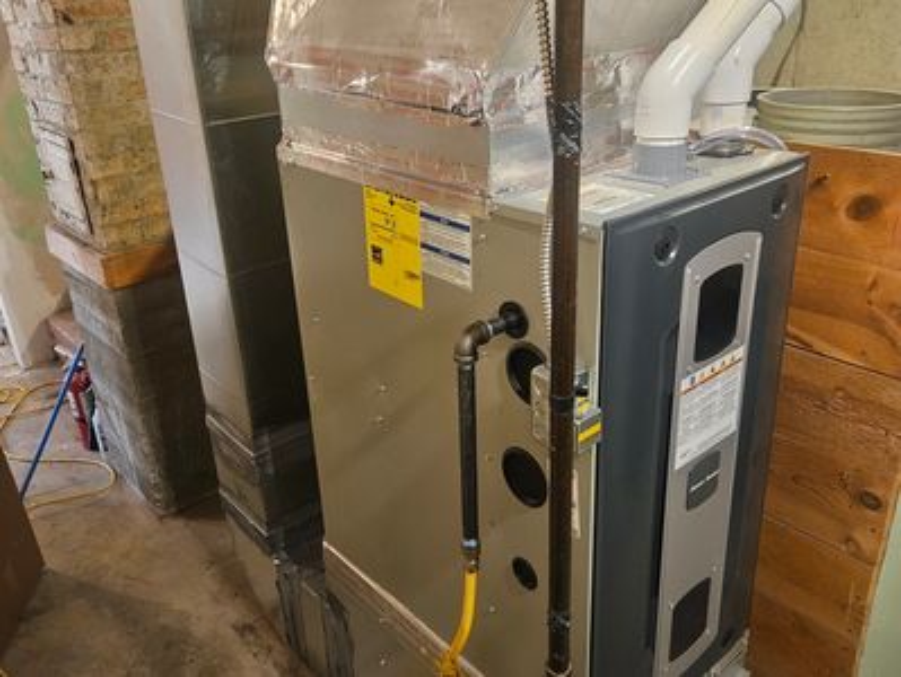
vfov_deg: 59.0
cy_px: 338
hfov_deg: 73.9
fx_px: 599
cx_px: 450
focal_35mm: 23
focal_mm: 5.4
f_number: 1.8
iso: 500
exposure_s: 1/30
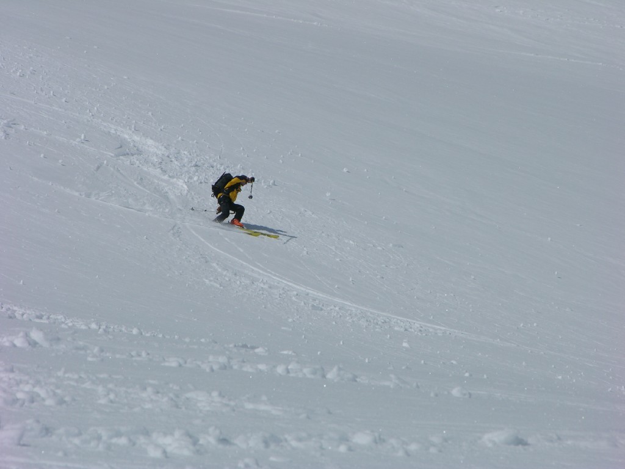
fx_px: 5055
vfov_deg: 5.3
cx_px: 312
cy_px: 234
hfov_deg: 7.1
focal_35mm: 280
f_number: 7.4
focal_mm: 71.2
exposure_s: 1/753
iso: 50
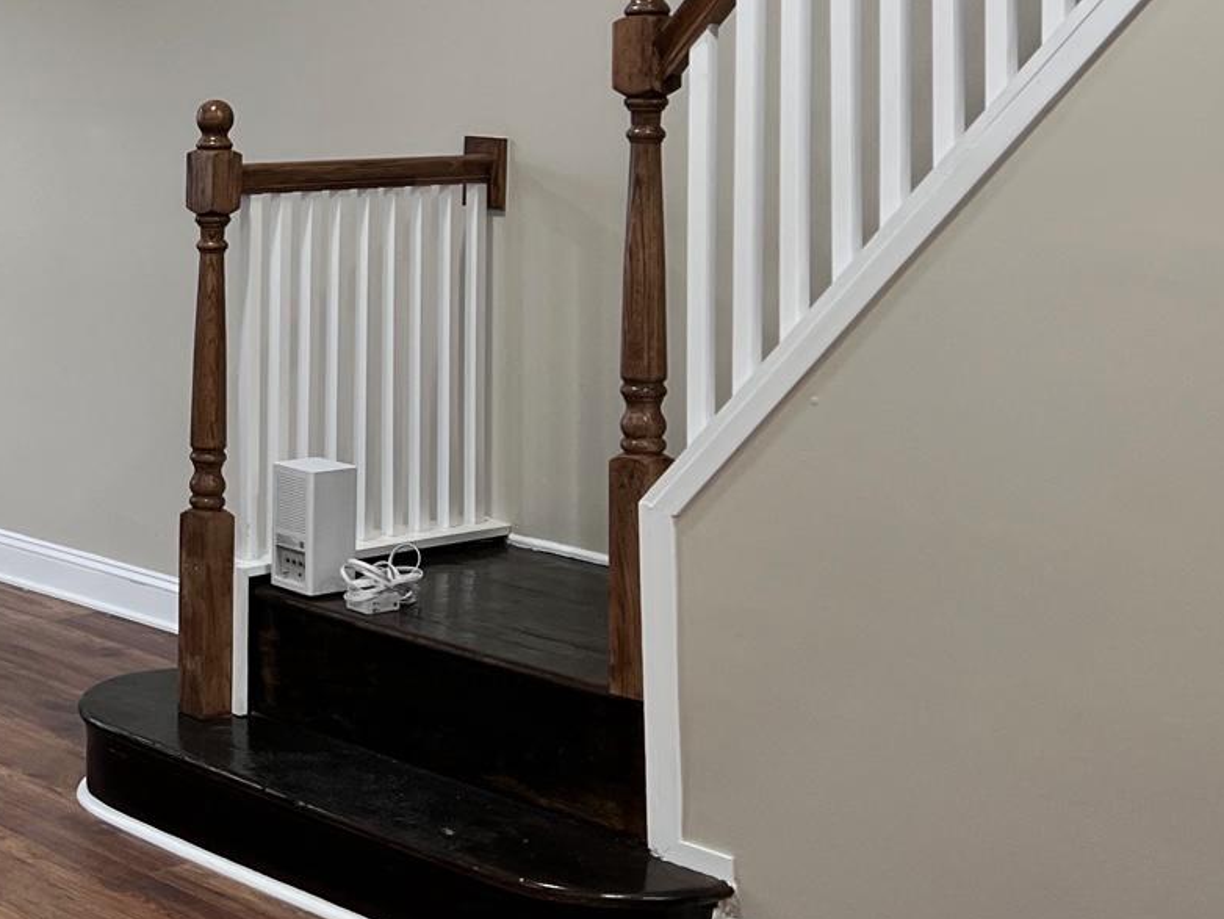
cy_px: 255
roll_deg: -0.1
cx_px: -45
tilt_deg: -5.5
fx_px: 2370
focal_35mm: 67
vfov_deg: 21.8
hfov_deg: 27.1
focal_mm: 5.7
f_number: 1.5
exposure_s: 1/120
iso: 125
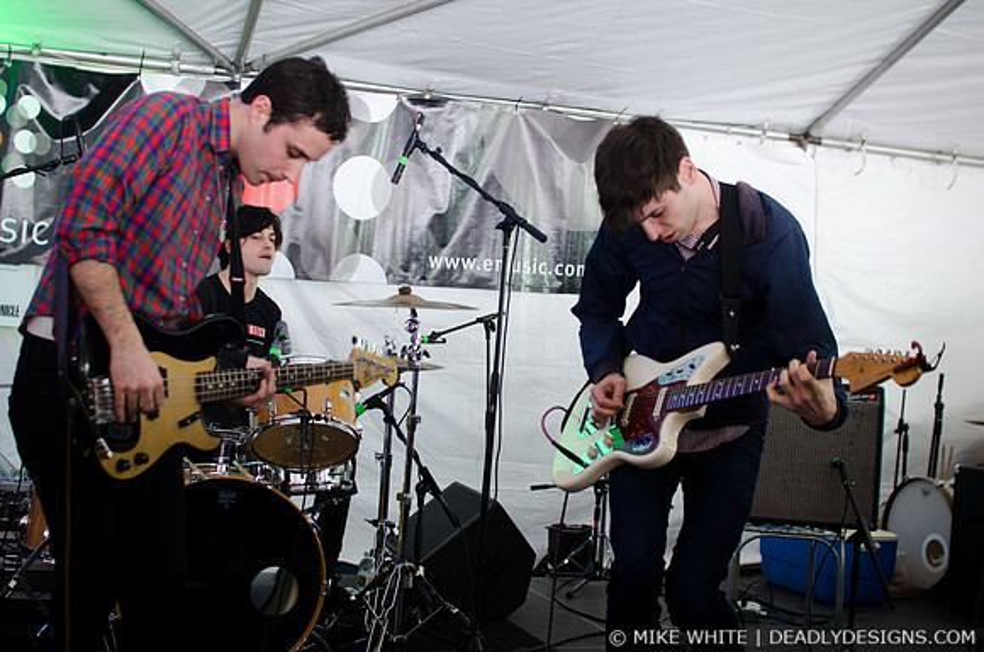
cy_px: 326
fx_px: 1227
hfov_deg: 43.7
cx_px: 492
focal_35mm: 45
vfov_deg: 29.7
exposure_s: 1/100
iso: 640
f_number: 3.2
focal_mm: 30
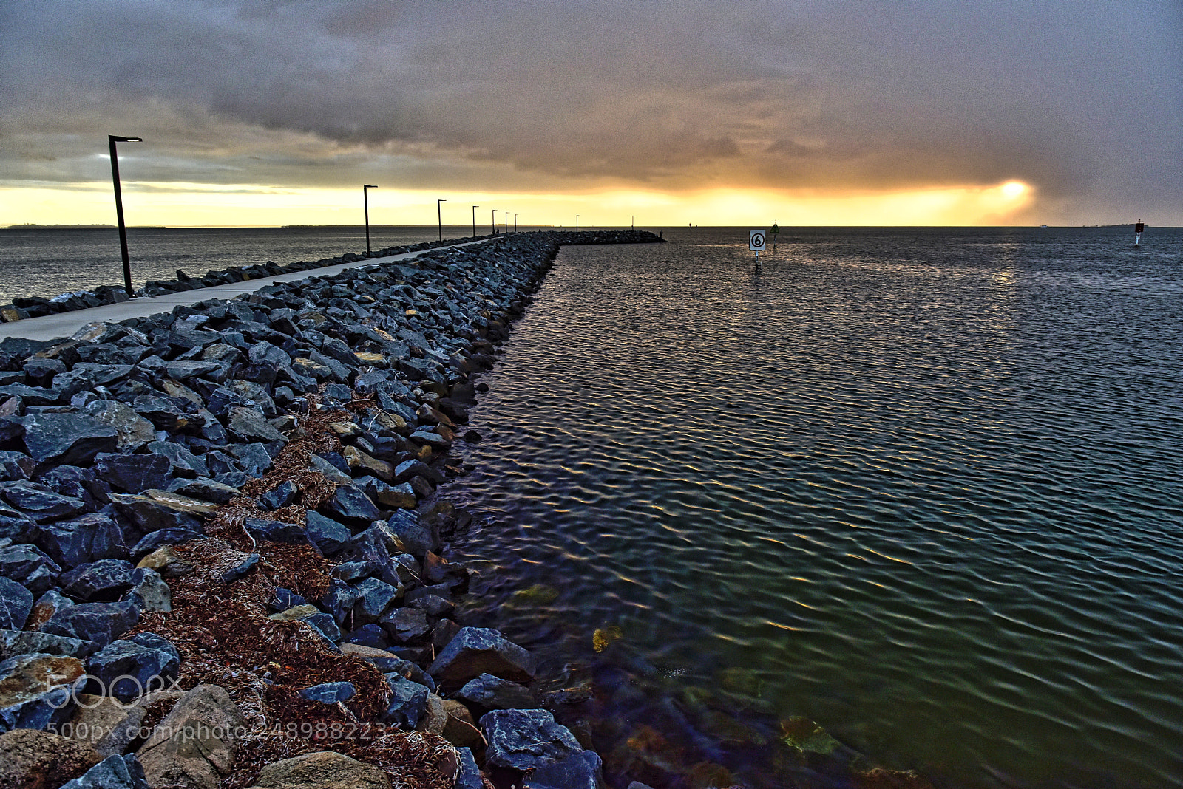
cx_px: 592
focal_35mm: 24
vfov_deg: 53.2
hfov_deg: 73.7
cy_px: 394
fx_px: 789
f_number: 5.6
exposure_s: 1/50
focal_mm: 24
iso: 320
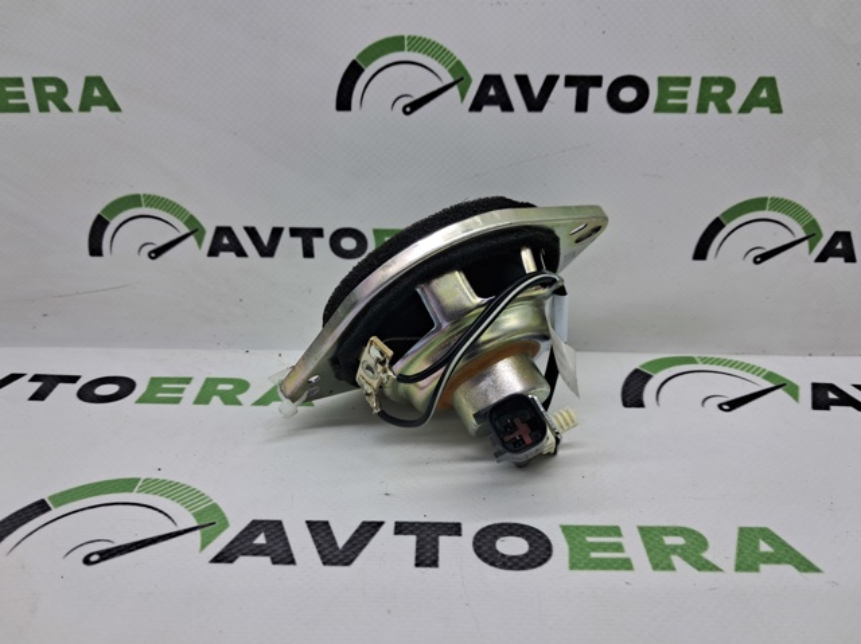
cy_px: 322
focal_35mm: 27
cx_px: 430
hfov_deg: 65.4
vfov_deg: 51.3
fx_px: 671
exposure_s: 1/100
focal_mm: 4
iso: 50
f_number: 1.8
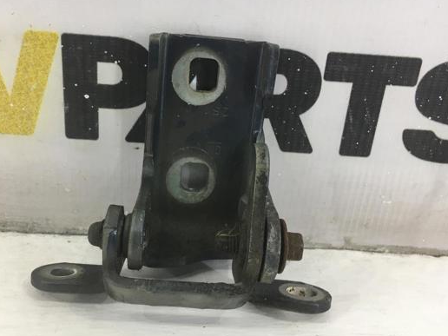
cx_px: 201
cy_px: 175
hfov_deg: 51.3
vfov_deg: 39.7
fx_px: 466
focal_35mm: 36
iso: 25
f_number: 2.2
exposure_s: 1/33
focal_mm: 4.15
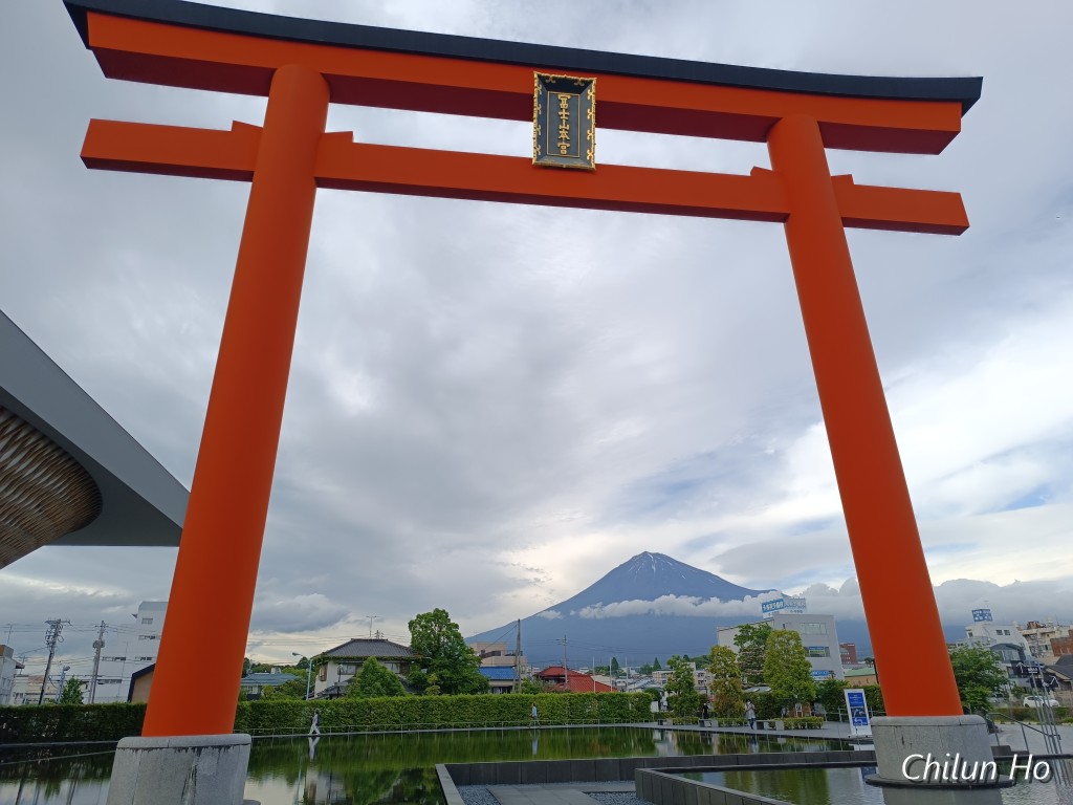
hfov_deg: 71.6
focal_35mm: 24
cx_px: 536
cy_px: 402
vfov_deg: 56.8
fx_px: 744
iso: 50
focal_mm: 6.14
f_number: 1.65
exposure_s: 1/360
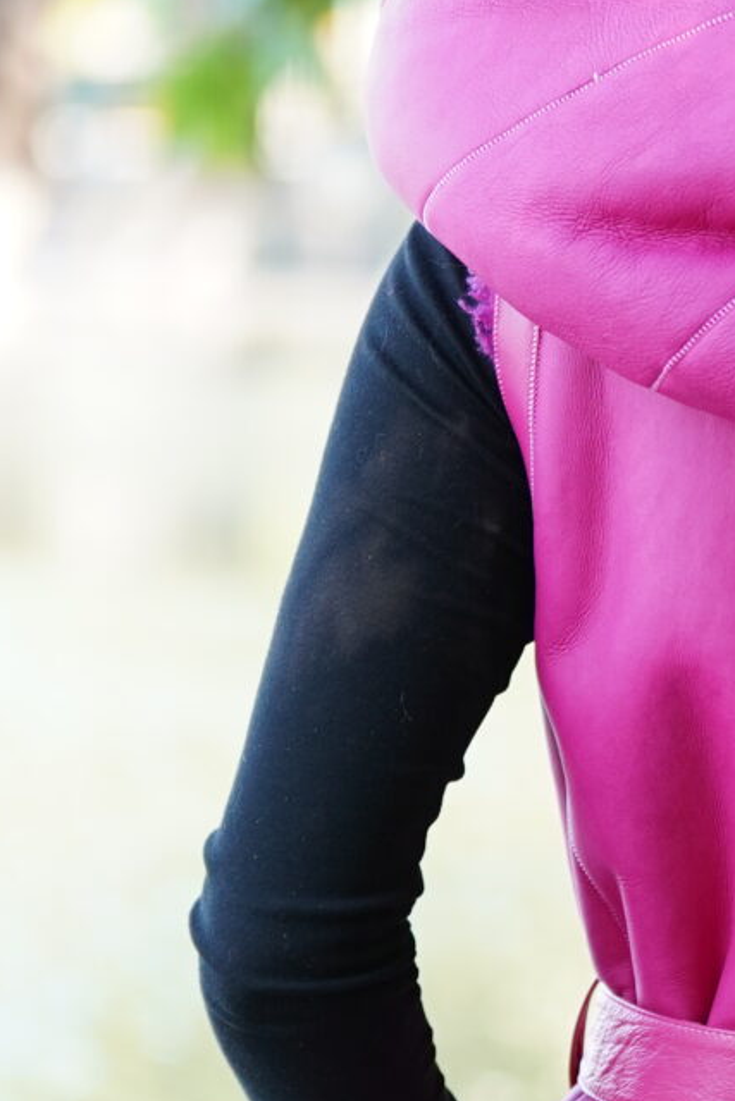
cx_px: 1149
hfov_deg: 4.3
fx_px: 9794
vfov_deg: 6.4
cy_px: 750
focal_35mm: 320
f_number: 2.8
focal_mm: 80
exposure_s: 1/320
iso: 400
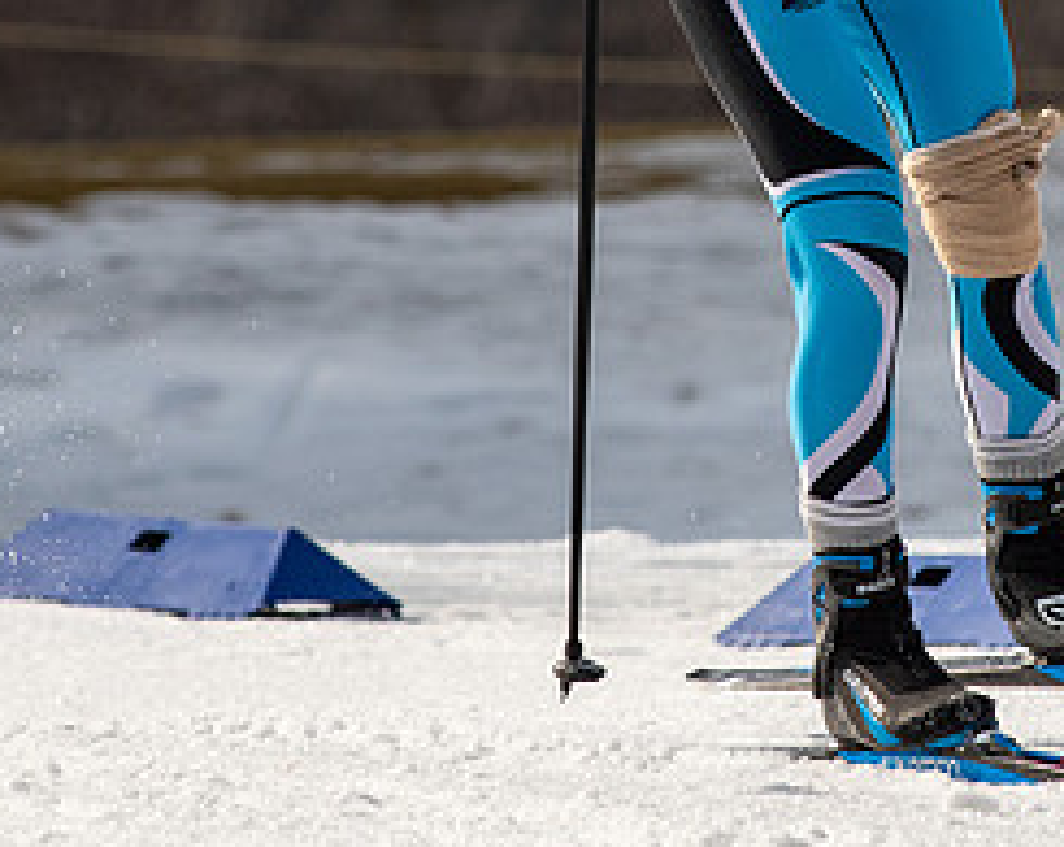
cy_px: -48
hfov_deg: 1.7
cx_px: 920
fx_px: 36676
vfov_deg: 1.3
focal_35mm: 1167
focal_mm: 300
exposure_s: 1/2000
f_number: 8
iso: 400
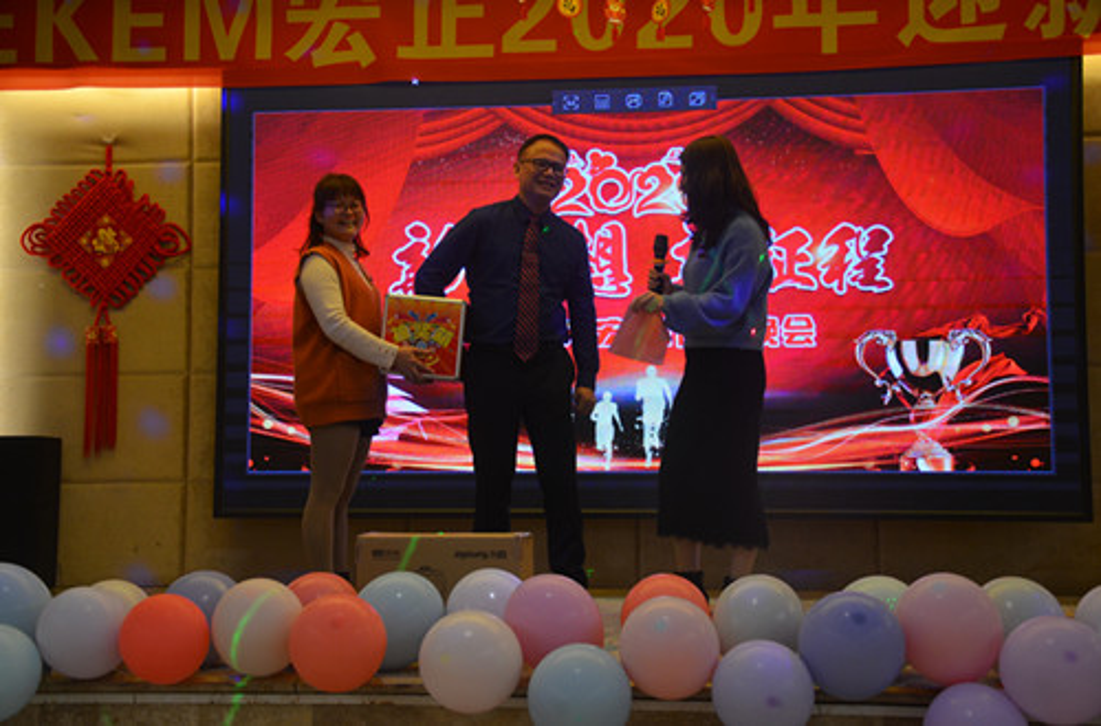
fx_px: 1463
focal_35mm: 48
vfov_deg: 27.9
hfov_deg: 41.2
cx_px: 550
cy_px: 363
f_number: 4.2
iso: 720
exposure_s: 1/60
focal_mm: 32
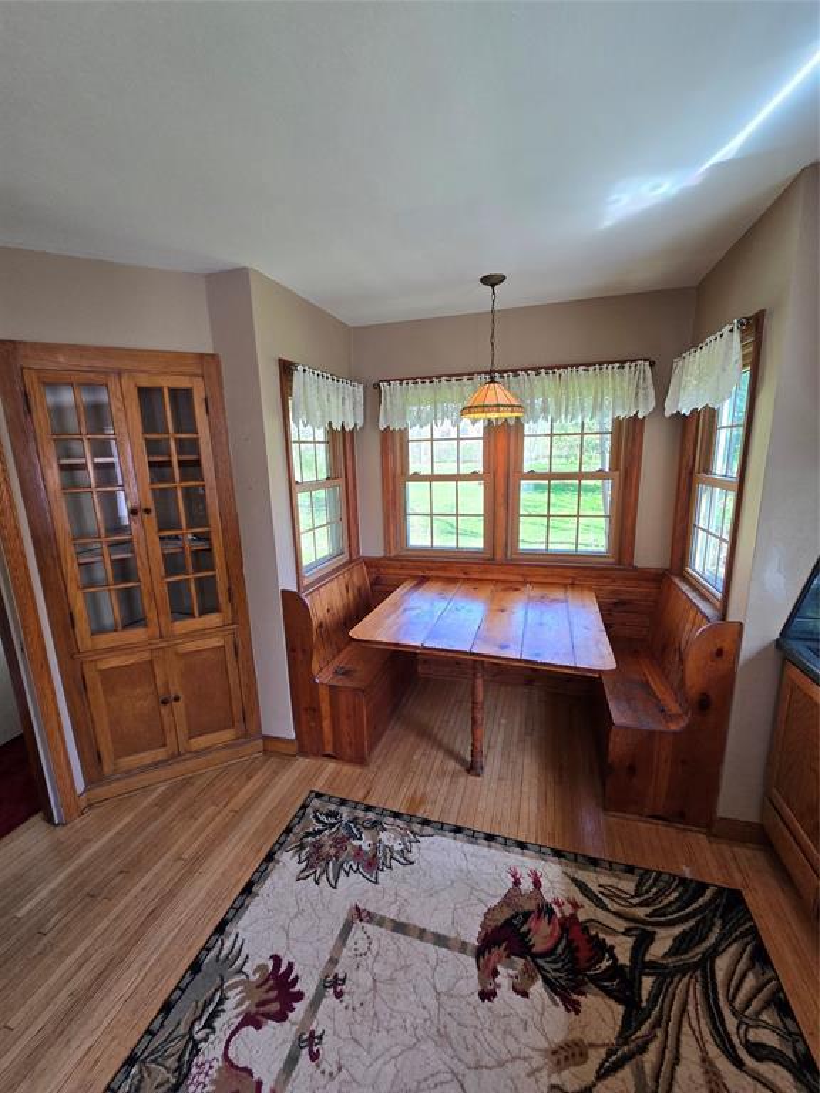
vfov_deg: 106.2
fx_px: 411
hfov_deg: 89.9
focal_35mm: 13
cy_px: 546
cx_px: 410
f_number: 2.2
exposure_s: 1/60
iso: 100
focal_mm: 2.2
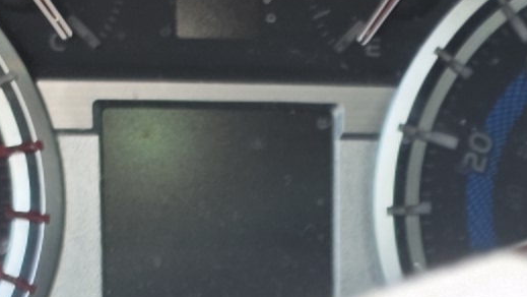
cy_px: 714
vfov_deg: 6.0
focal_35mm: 193
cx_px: 423
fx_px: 2697
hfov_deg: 11.1
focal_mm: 6.5
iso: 32
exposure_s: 1/359
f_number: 1.4
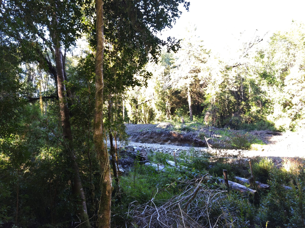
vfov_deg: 58.9
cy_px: 114
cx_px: 152
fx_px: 203
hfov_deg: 73.9
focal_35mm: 23
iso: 125
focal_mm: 5.35
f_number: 1.7
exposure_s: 1/100
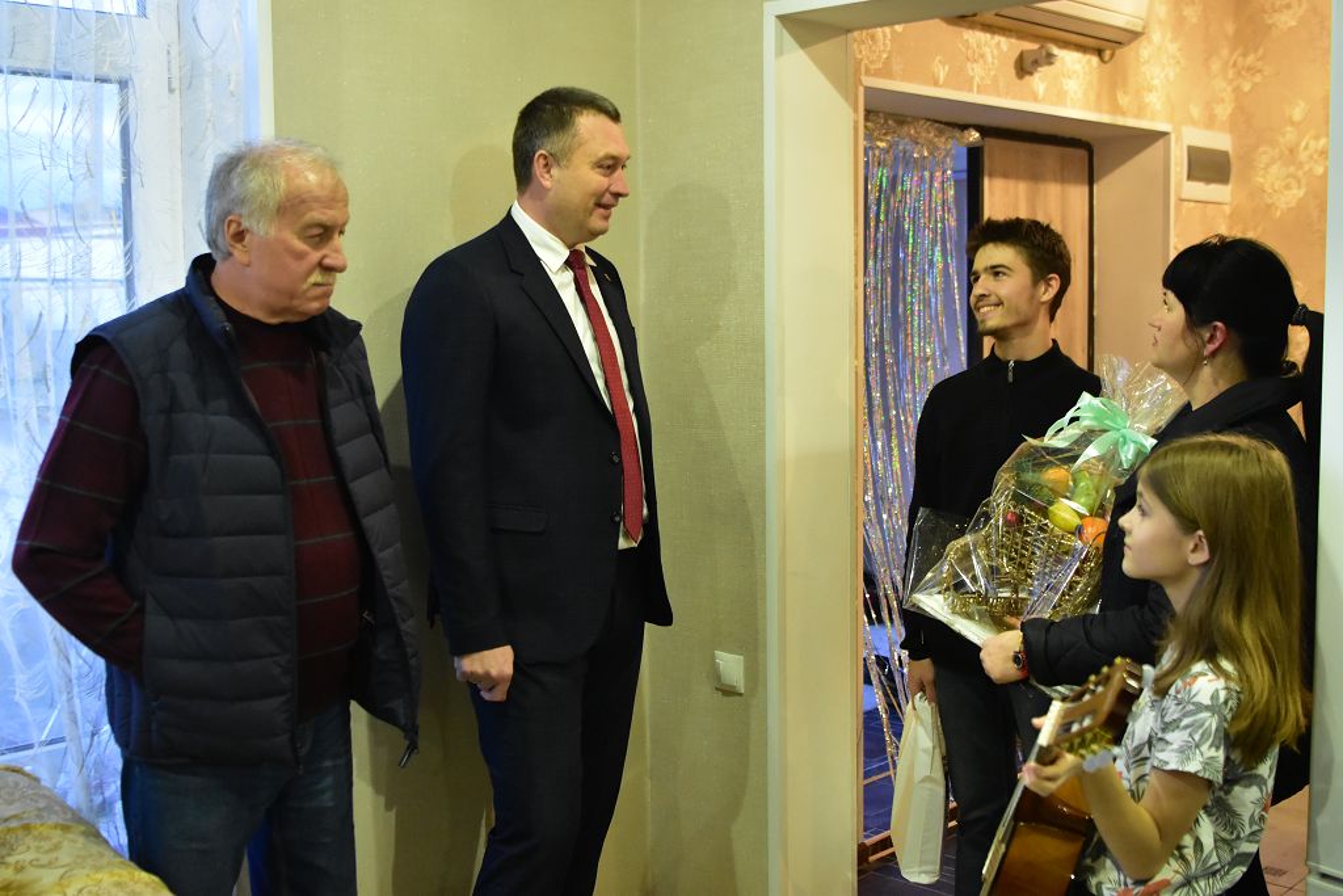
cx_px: 672
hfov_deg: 46.4
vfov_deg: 31.9
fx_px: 1567
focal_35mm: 42
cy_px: 448
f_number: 2.8
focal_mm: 28
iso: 5000
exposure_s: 1/80
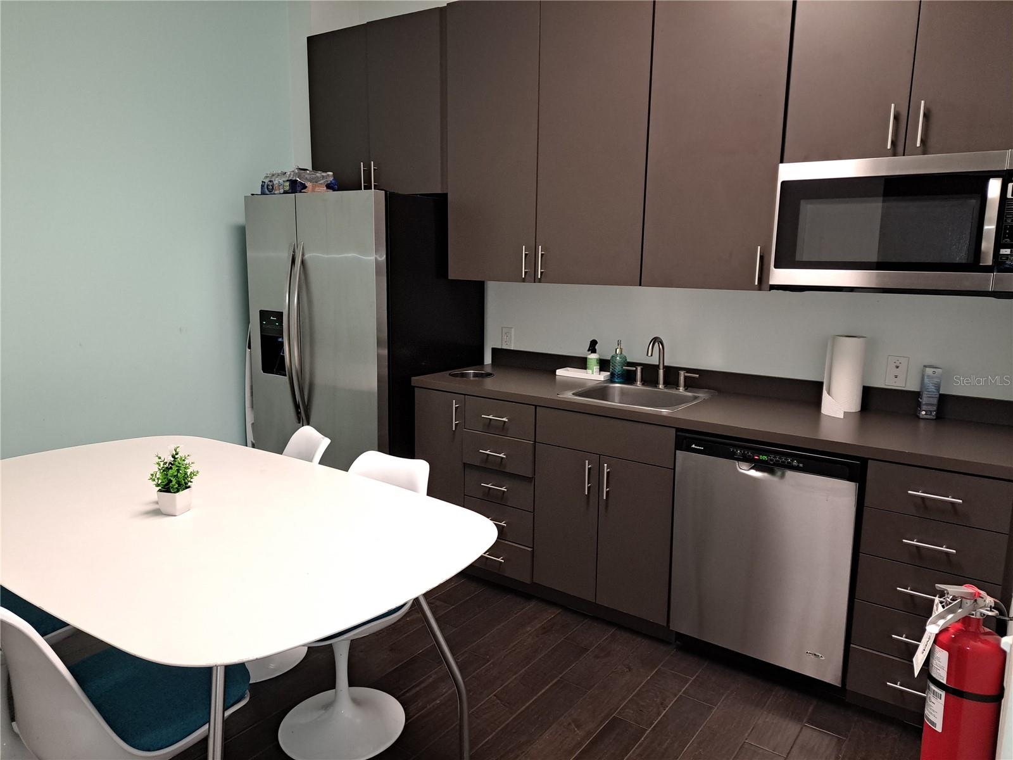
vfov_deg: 56.8
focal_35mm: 24
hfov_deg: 71.6
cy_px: 380
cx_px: 506
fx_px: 702
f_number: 1.8
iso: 320
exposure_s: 1/60
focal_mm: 5.23
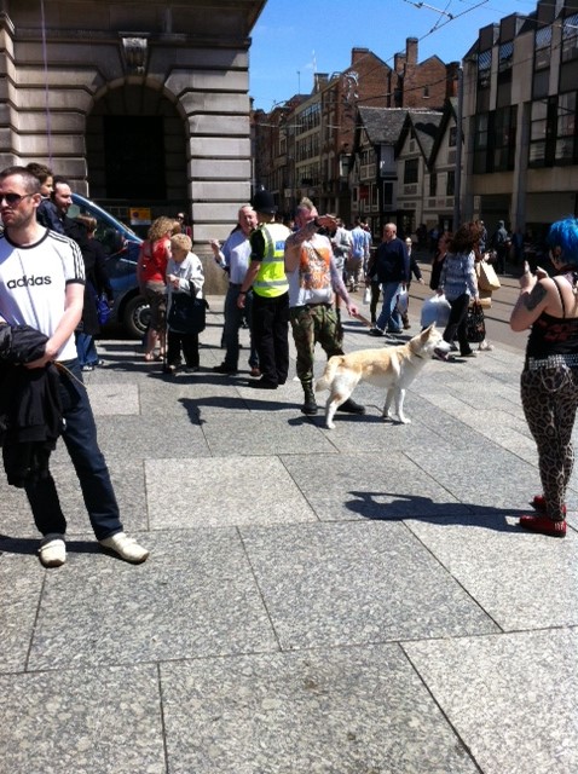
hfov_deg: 40.6
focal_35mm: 35
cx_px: 289
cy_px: 387
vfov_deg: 52.7
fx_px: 781
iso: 80
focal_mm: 3.85
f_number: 2.8
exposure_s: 1/1508
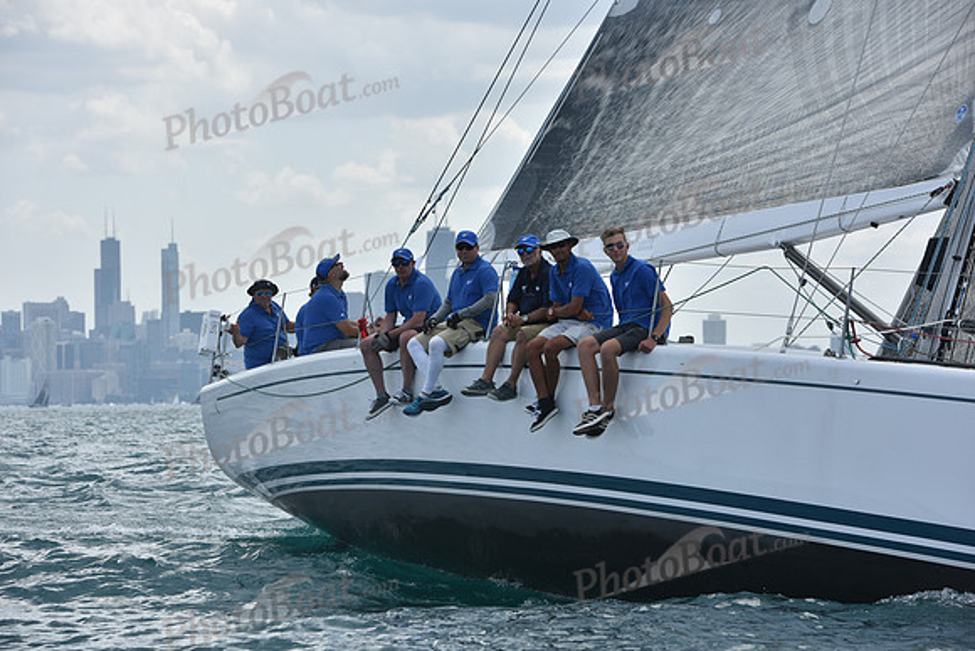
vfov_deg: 11.0
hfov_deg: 16.4
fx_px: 3386
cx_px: 488
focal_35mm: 125
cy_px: 326
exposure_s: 1/1250
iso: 250
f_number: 6.3
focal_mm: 125
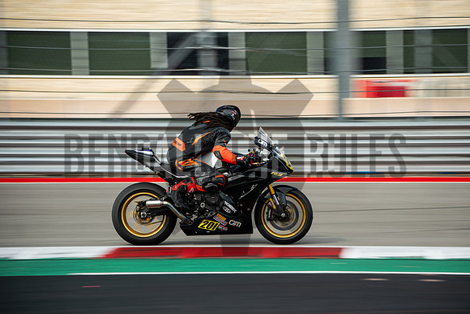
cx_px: 235
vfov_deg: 9.2
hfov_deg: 13.7
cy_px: 157
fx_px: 1959
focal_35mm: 150
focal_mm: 100
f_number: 5
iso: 160
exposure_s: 1/200
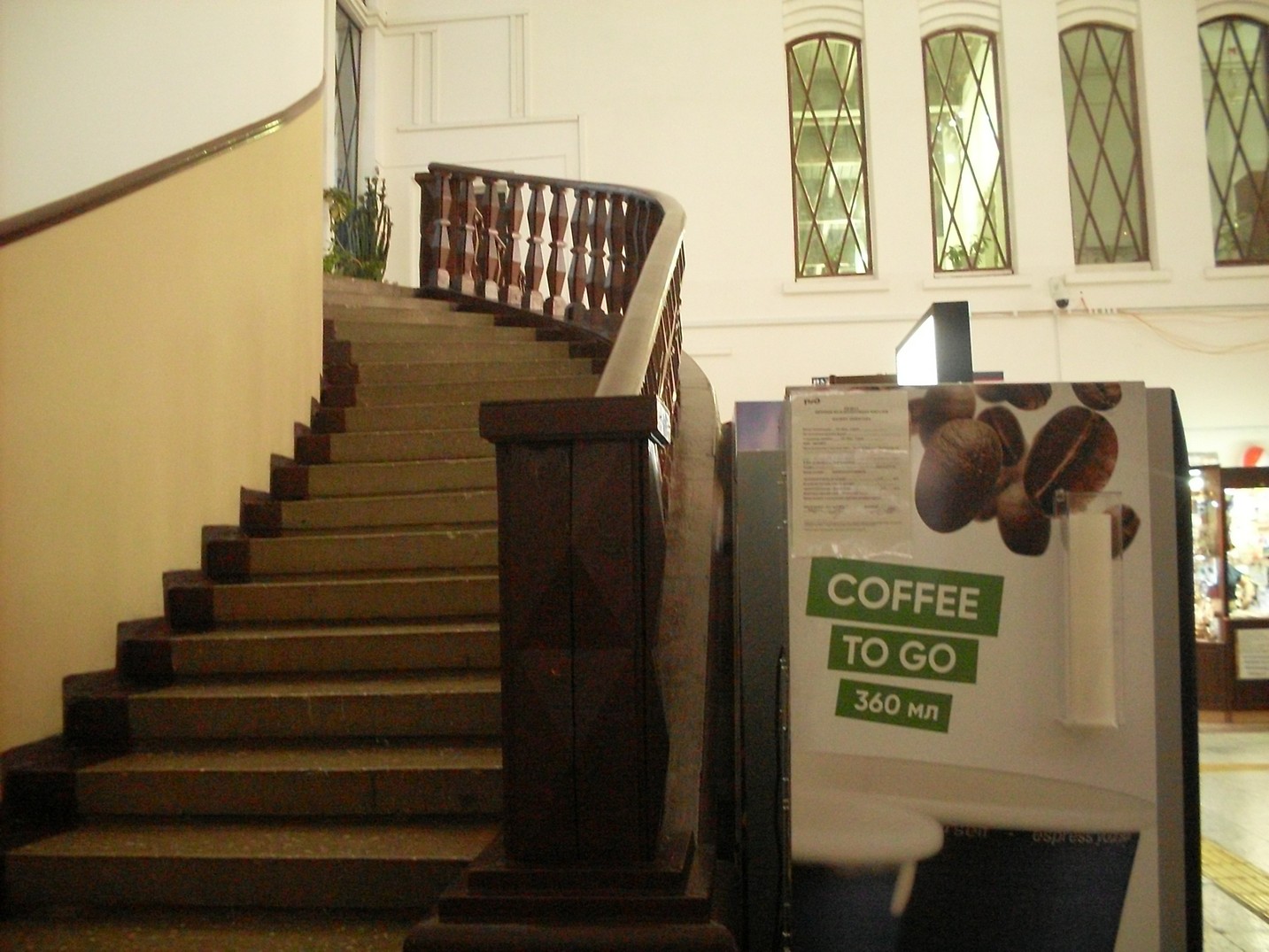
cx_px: 634
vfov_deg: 37.7
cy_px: 476
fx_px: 1393
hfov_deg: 49.0
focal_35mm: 38
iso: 400
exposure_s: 1/8
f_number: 2.8
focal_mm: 6.3
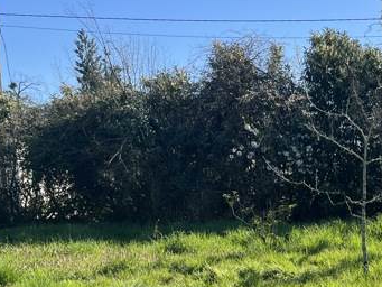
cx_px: 382
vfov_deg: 23.2
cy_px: 275
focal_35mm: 61
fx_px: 673
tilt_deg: -8.4
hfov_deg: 29.6
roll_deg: +1.2
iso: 50
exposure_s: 1/1536
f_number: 1.6
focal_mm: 5.1
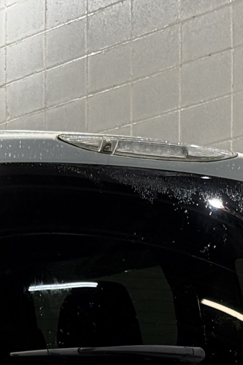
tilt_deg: +0.7
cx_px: -57
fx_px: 1955
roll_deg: -0.4
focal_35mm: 193
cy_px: 476
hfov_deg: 7.1
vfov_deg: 10.4
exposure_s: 1/60
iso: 64
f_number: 1.78
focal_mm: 6.76
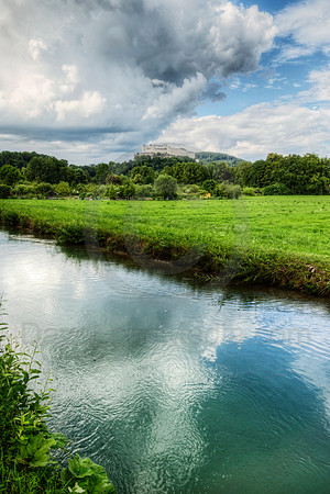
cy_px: 247
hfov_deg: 53.1
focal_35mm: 24
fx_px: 330
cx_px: 165
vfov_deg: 73.7
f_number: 11
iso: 100
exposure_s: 1/90
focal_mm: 16
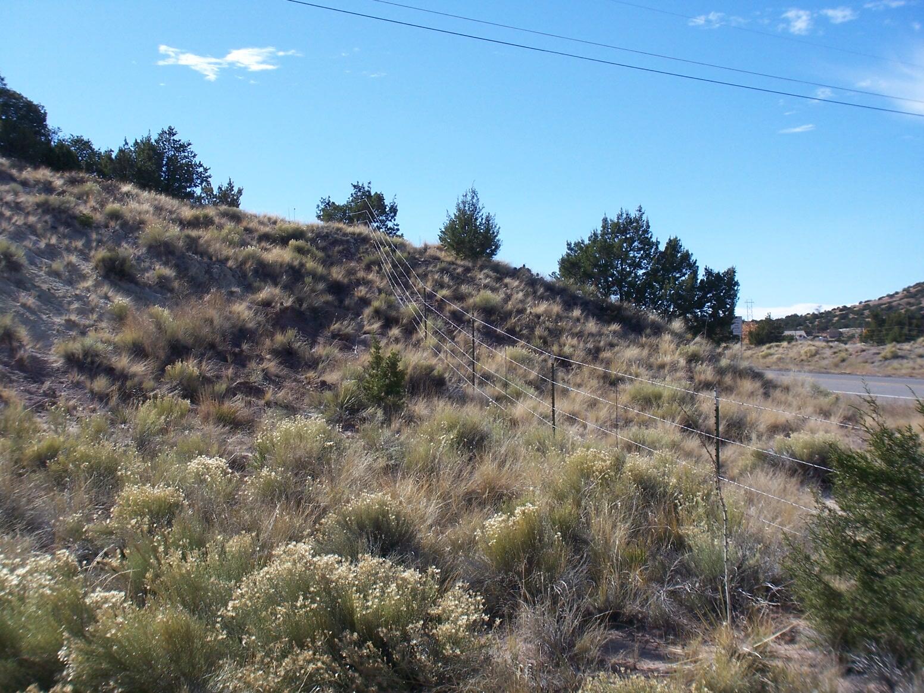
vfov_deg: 29.7
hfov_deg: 38.9
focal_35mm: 49
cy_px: 346
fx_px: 1308
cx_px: 462
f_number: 4
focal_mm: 8
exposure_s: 1/500
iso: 64
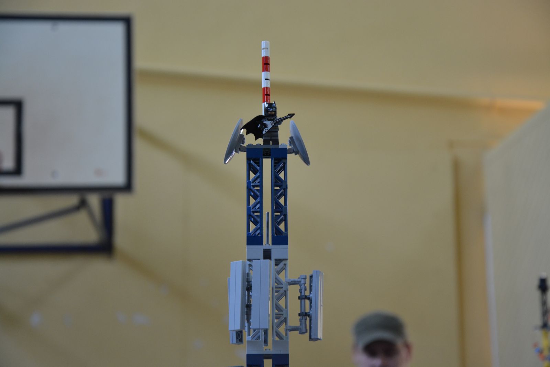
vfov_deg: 13.8
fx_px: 1513
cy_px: 184
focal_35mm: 99
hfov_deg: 20.6
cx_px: 275
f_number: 5.3
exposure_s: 1/80
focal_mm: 66
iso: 800
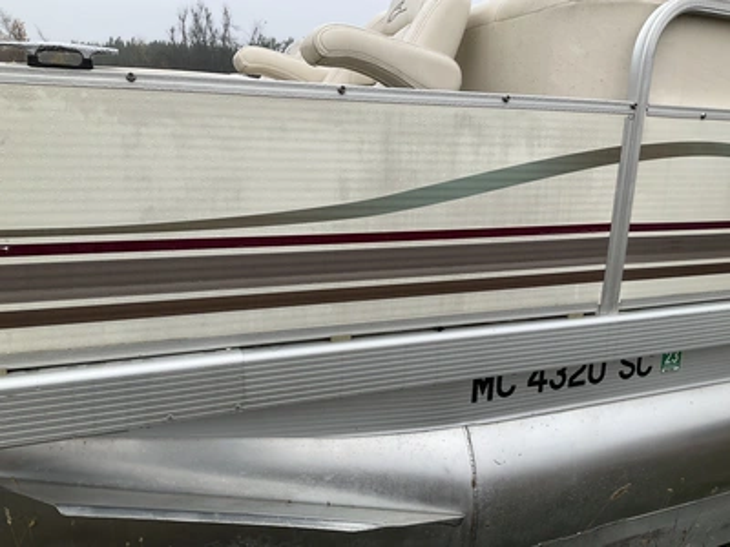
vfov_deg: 48.2
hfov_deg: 61.7
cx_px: 365
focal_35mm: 29
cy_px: 274
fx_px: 612
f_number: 1.8
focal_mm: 3
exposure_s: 1/178
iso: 20
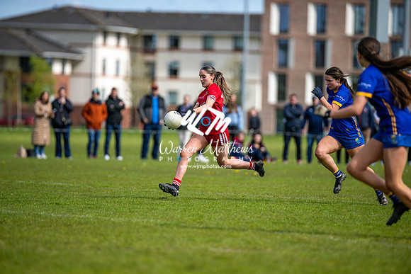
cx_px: 206
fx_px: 3426
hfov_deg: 6.9
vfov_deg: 4.6
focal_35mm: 300
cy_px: 137
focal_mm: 300
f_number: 2.8
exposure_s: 1/6400
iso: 220
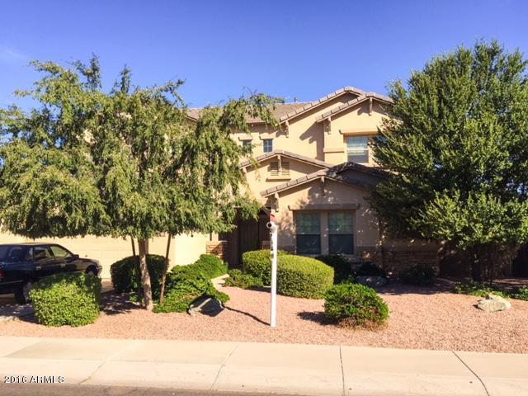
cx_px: 264
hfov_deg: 61.7
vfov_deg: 48.2
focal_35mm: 29
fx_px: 442
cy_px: 198
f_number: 2.2
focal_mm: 4.15
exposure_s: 1/1799
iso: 32
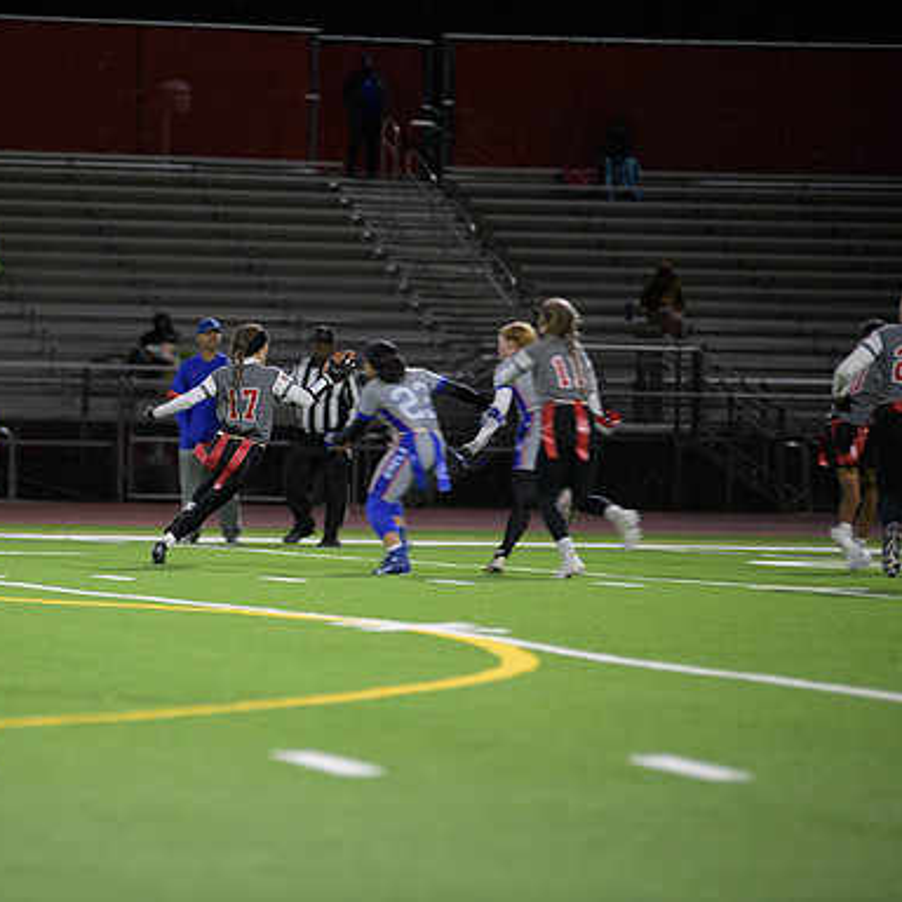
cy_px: 450
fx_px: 6250
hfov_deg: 8.2
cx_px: 235
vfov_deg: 8.3
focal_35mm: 212
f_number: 2.8
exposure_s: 1/200
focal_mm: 165
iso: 1100
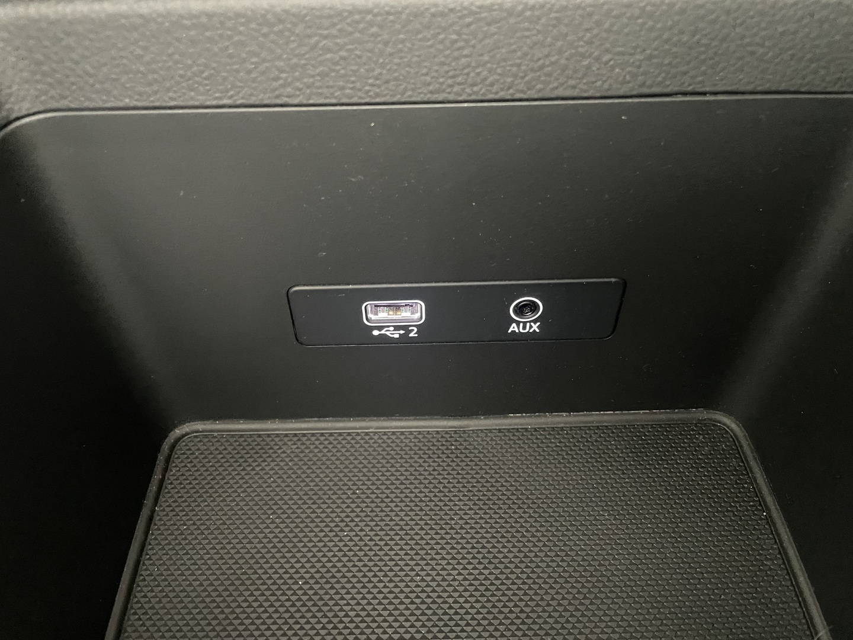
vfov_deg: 53.1
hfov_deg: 67.3
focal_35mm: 26
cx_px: 426
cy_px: 320
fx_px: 641
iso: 1000
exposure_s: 1/30
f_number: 1.6
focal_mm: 4.2
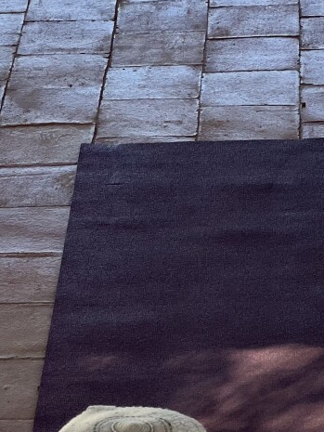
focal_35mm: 212
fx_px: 2645
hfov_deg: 7.0
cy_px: 387
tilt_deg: -27.3
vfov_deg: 9.3
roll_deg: +2.3
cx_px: 195
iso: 50
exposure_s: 1/121
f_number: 2.8
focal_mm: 9
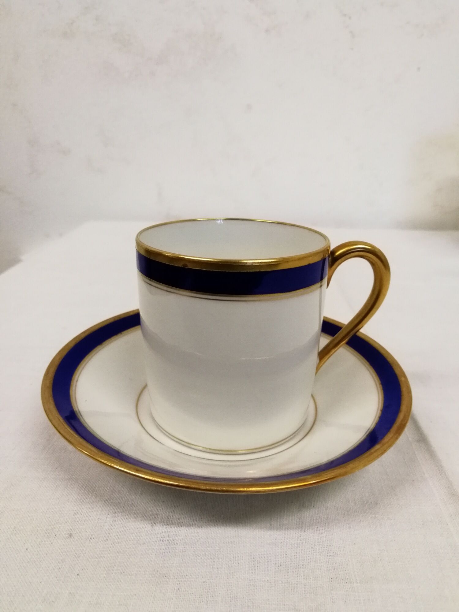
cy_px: 306
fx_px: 424
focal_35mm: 24
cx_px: 230
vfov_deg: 71.6
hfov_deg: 56.8
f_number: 2.2
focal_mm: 2.38
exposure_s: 1/50
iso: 80
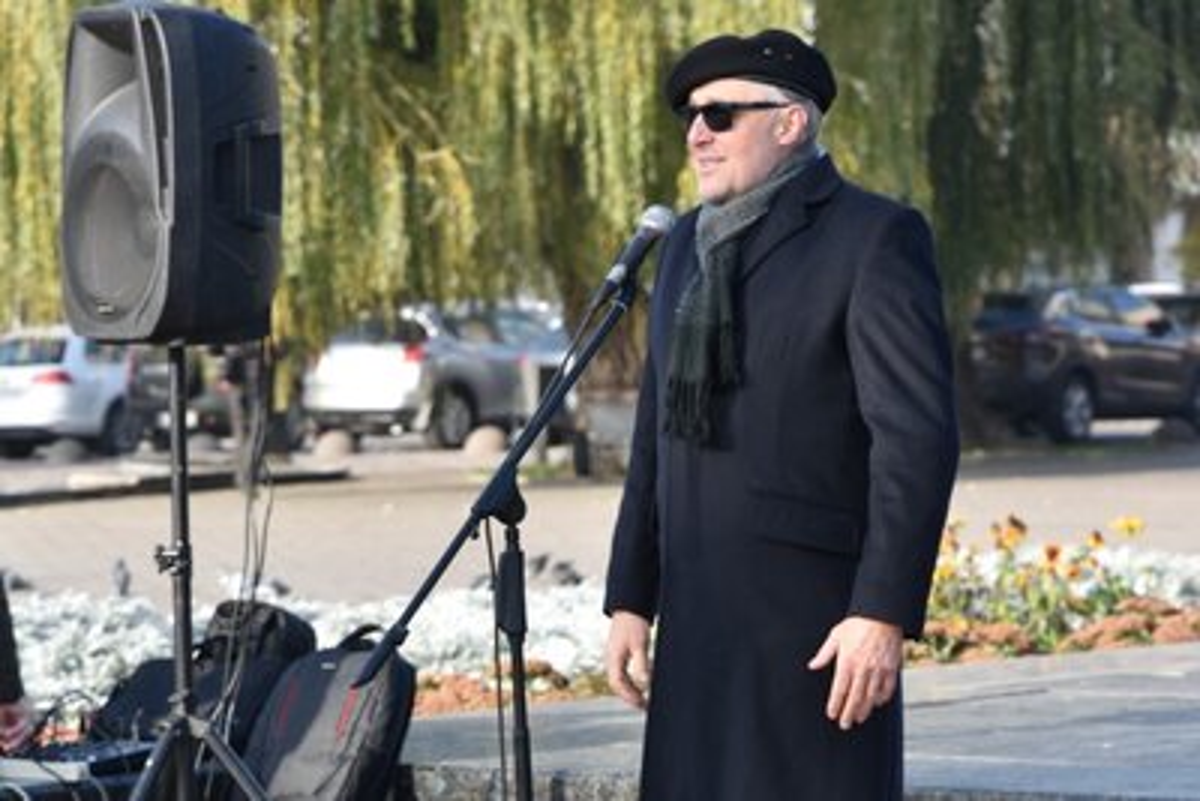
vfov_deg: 11.4
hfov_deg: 17.1
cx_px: 600
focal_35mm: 120
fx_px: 4001
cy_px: 400
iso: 400
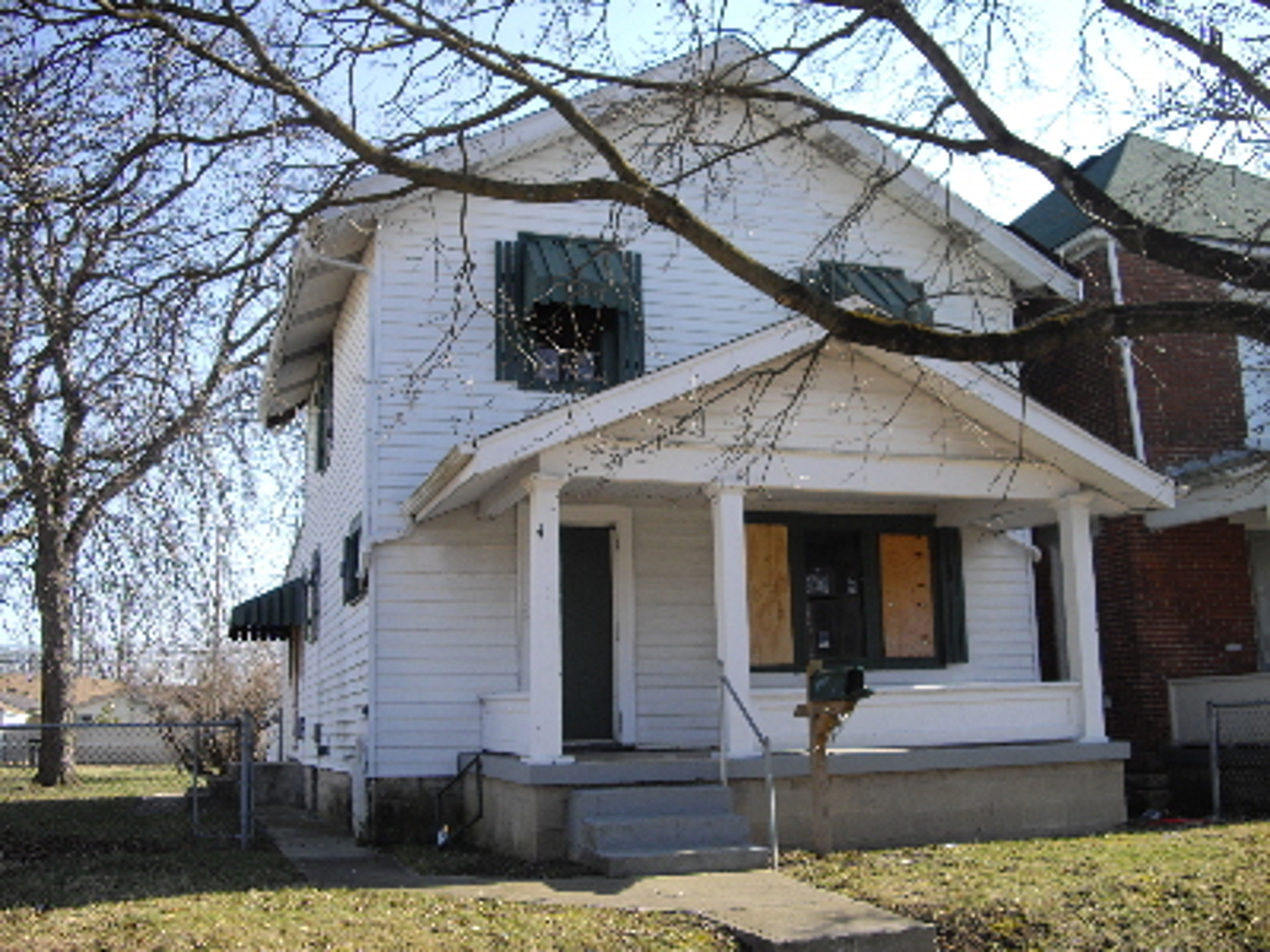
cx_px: 635
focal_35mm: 38
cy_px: 476
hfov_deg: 49.0
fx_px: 1394
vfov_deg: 37.7
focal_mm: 7.9
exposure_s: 1/320
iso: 50
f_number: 2.8
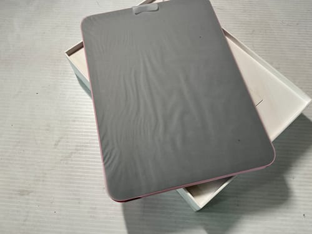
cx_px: 156
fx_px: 252
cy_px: 117
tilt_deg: -65.7
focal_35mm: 28
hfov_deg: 63.4
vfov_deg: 49.7
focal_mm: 3
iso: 64
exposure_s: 1/100
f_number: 1.8
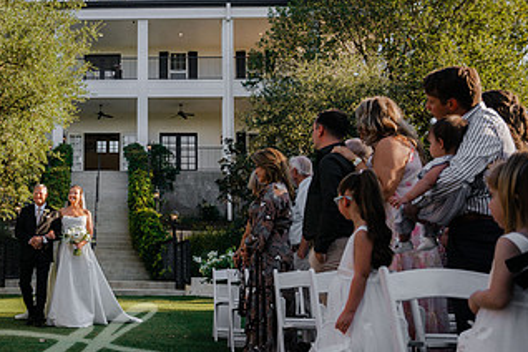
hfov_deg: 36.7
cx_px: 61
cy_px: 208
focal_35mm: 51
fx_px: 748
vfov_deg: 26.4
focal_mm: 28
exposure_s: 1/2500
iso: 200
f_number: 2.8
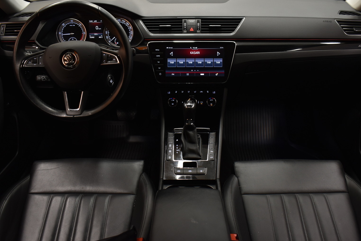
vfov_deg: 39.4
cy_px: 116
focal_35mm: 34
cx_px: 188
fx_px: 336
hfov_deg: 56.4
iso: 640
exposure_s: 1/30
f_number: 3.8
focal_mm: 21
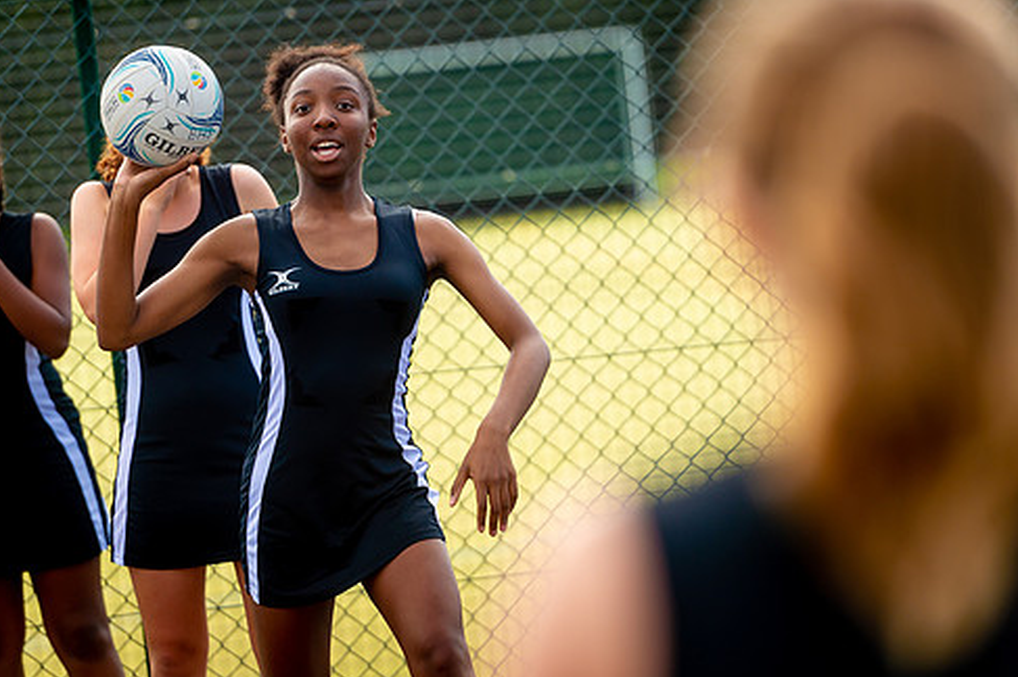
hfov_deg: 8.7
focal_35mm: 238
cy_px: 299
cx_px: 429
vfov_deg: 5.8
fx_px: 6725
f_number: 2.8
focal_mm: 200
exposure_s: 1/2500
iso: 180
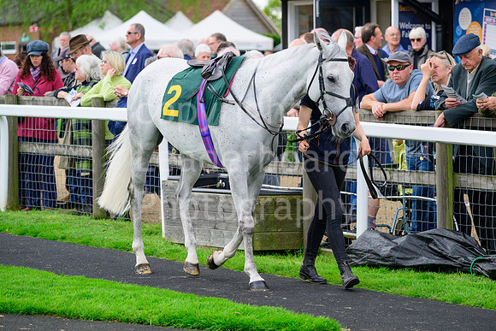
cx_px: 248
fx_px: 2274
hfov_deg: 12.4
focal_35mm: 165
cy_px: 166
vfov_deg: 8.3
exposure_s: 1/1600
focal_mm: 165
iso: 800
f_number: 5.6
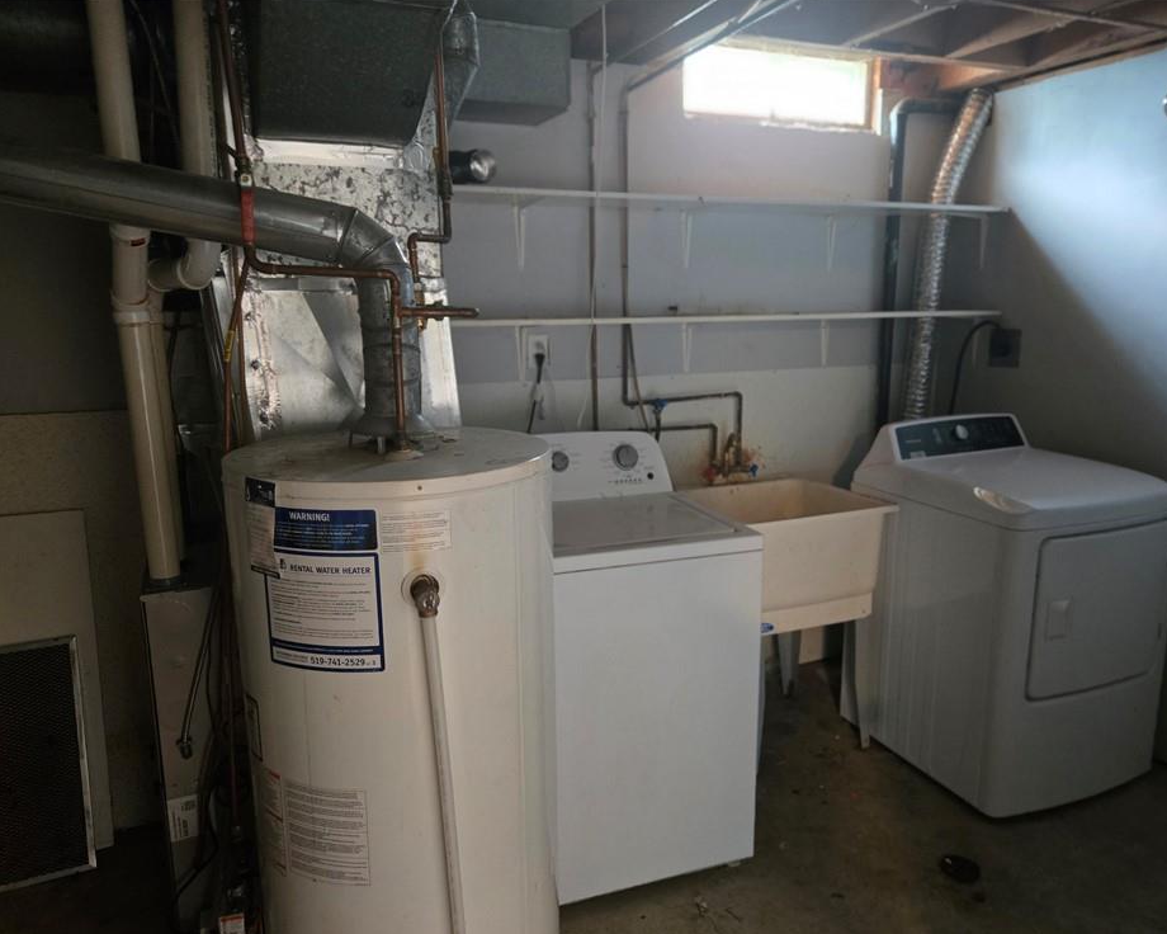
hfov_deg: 68.1
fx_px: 863
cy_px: 481
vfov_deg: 56.8
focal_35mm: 25
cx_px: 606
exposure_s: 1/60
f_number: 1.8
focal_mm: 5.4
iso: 800
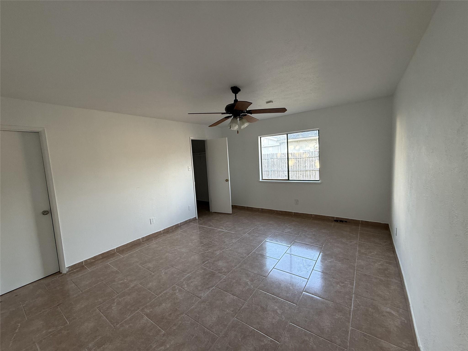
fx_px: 189
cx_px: 234
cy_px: 176
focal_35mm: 14
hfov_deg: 102.1
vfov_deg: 85.7
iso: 125
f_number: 2.2
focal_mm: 2.22
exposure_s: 1/99
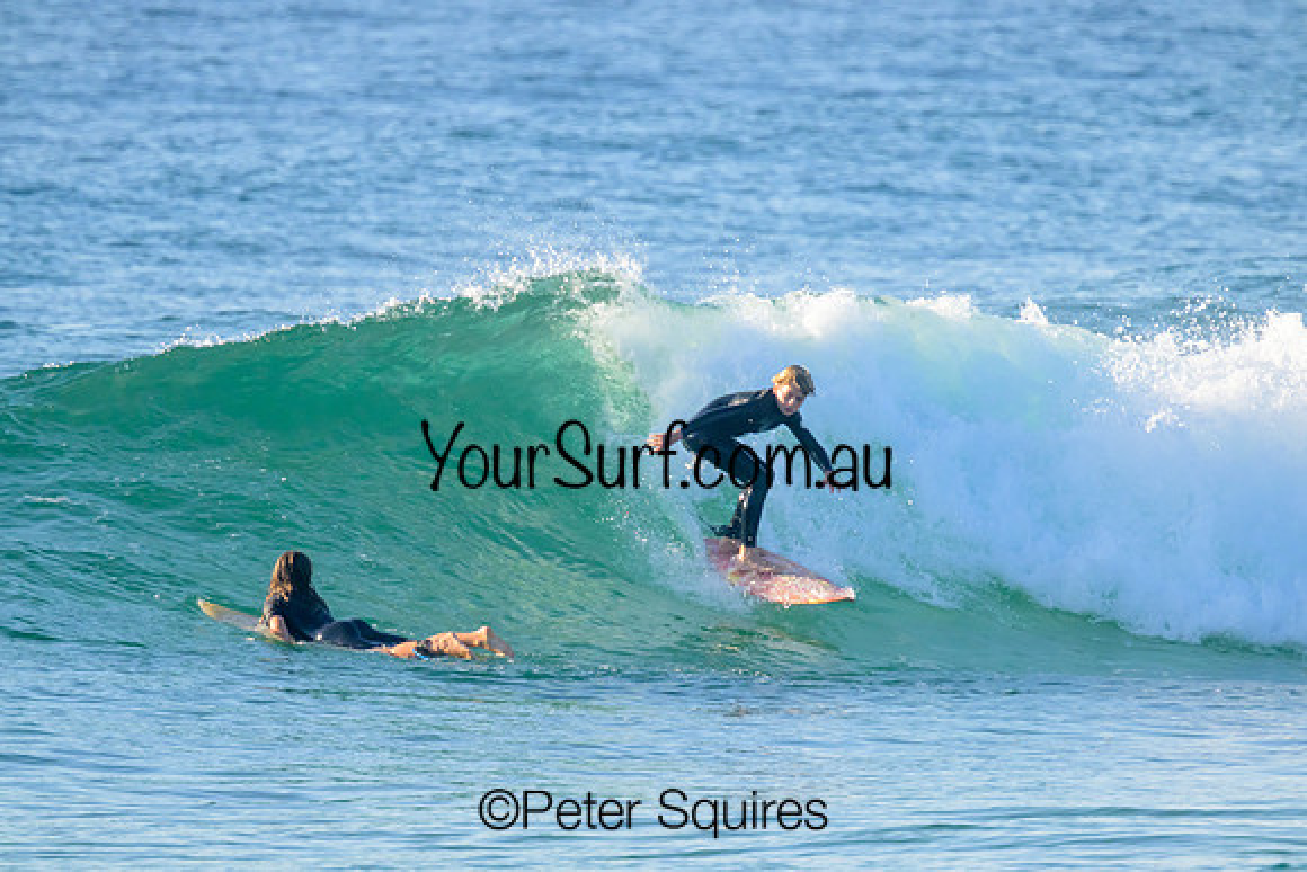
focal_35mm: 700
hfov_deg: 2.9
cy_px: 436
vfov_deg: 2.0
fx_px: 25419
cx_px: 654
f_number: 11
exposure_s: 1/2000
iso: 2000
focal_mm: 700
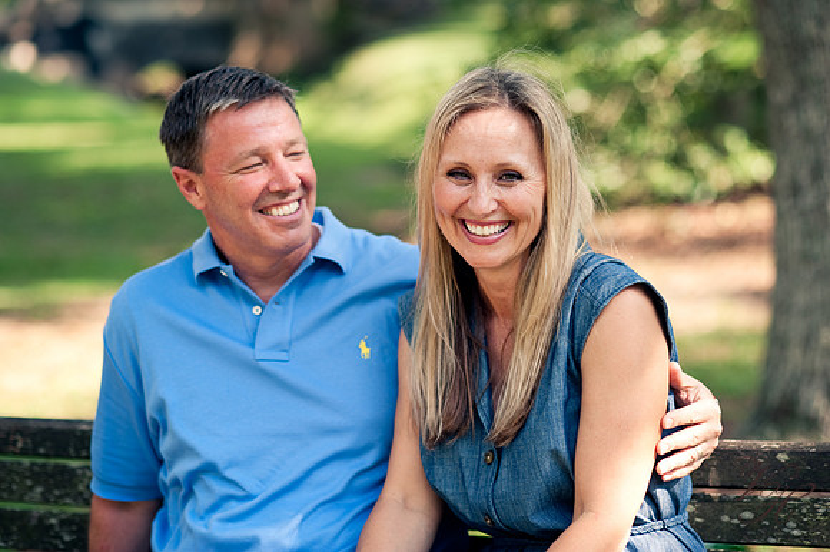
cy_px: 276
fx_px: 1959
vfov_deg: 16.1
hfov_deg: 23.9
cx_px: 415
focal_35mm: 85
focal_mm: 85
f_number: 2.5
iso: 200
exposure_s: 1/640
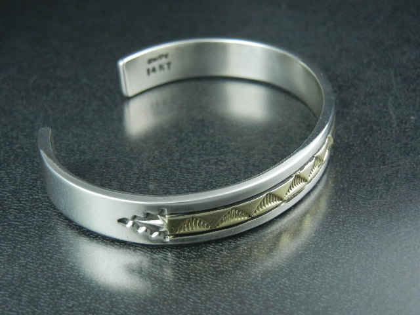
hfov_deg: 28.6
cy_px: 158
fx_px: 825
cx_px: 210
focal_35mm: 68
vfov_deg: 21.6
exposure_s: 1/35.4
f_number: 4.1
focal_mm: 12.2
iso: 400
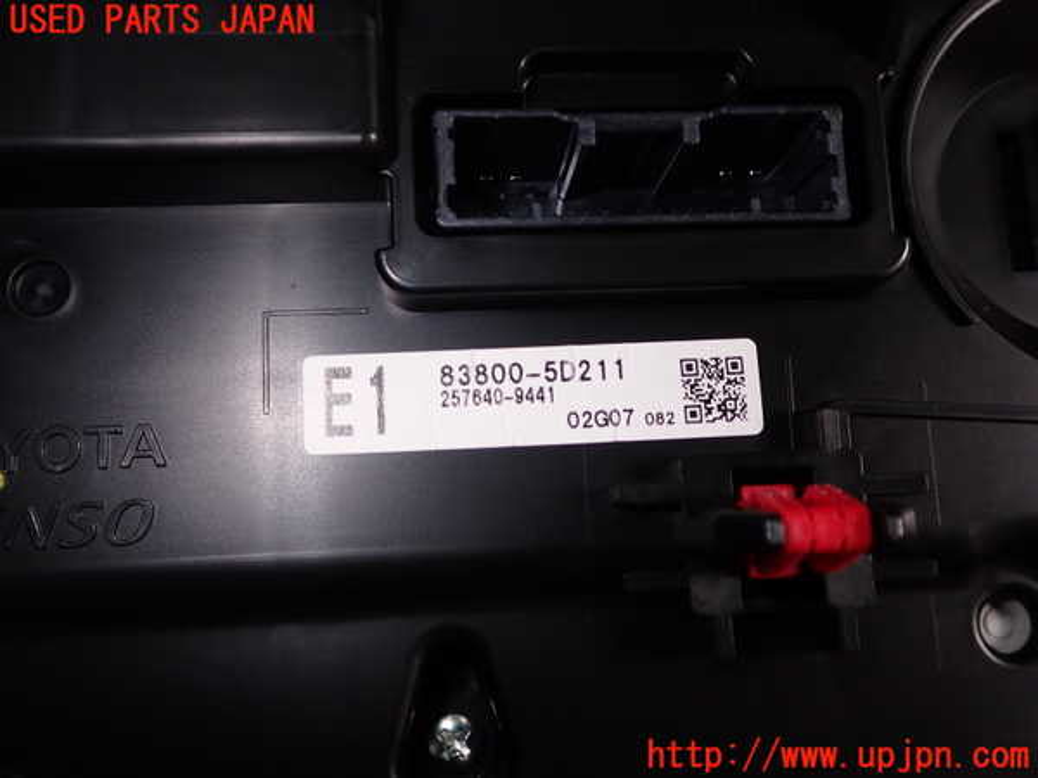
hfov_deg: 56.8
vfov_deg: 44.2
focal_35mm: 32
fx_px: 960
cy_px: 389
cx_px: 519
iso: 200
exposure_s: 1/30
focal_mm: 5.79
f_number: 7.1
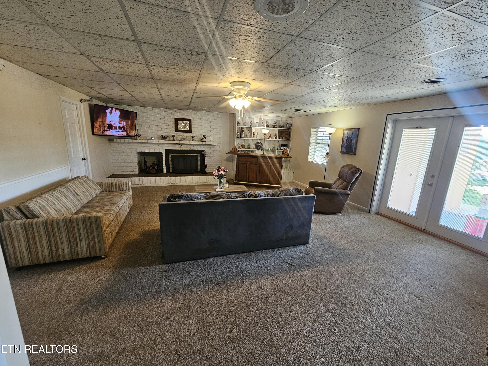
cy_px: 183
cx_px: 244
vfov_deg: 89.9
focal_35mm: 13
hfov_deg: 106.2
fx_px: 183
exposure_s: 1/40
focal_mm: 2.2
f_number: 2.2
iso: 320
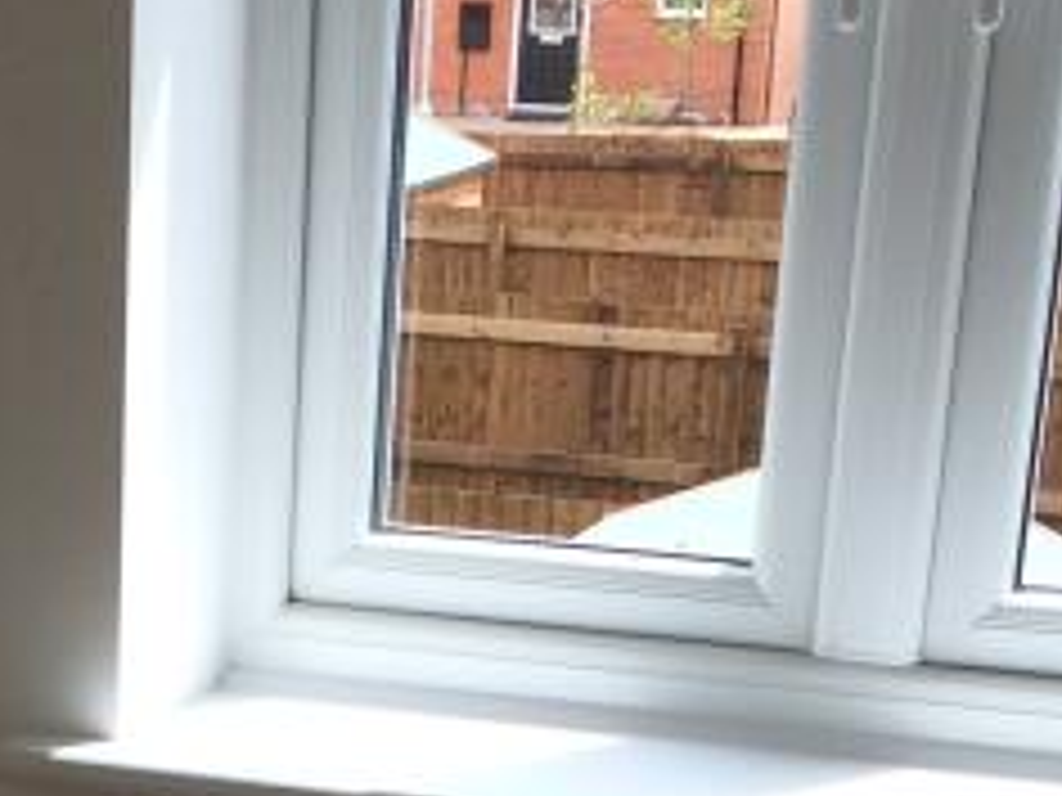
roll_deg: -0.2
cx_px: -9
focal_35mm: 126
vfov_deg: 10.9
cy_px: 1484
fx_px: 3866
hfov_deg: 15.4
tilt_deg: -24.2
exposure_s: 1/432
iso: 32
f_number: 2.2
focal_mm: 4.15
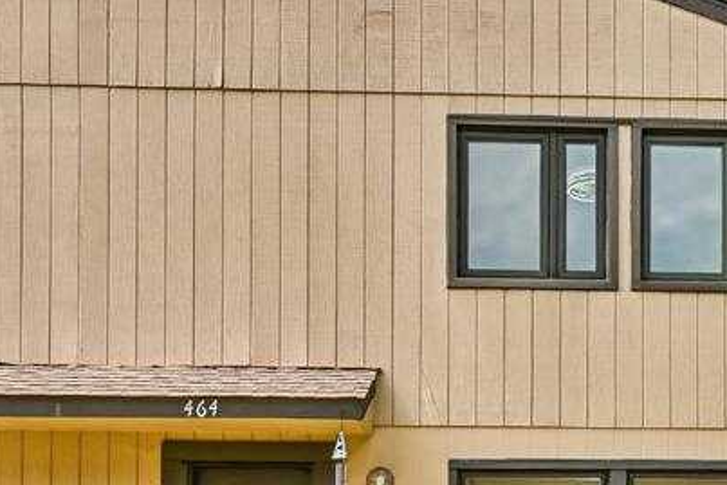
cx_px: 511
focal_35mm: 50
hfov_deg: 38.9
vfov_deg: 24.6
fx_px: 1010
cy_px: 575
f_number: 8
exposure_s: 1/200
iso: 100
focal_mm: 14
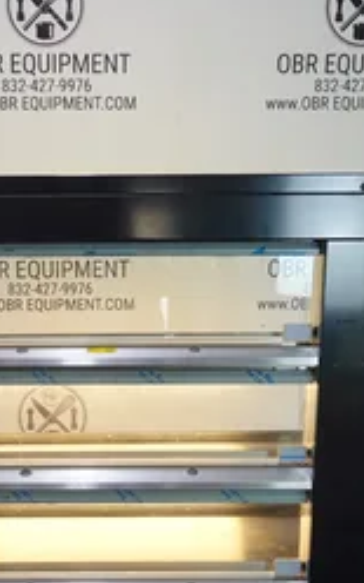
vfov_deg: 38.5
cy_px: 442
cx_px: 112
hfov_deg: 25.2
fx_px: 809
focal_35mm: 51
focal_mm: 11.52
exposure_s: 1/6
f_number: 5
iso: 100
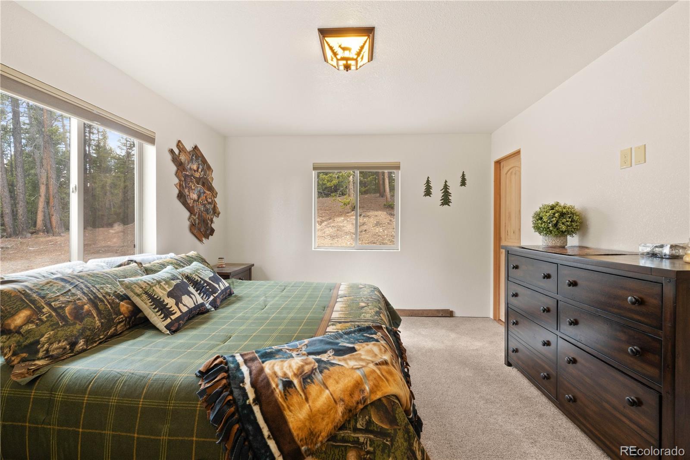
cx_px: 345
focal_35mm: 15
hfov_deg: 100.4
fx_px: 287
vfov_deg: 77.3
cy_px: 230
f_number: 10
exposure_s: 1/2
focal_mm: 10
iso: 200
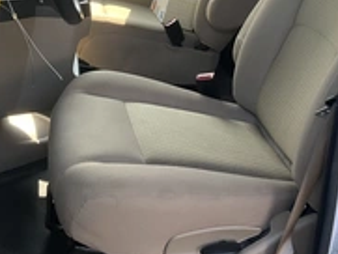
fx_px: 625
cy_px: 54
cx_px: 185
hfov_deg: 30.2
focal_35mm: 64
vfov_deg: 22.7
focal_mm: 3
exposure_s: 1/122
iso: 16
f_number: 1.8
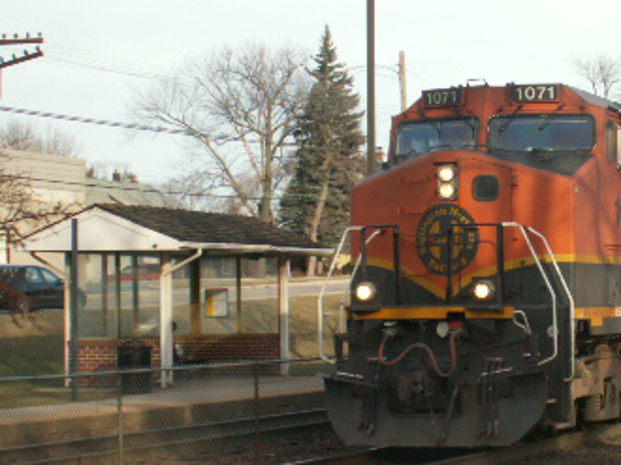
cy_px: 247
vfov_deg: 14.9
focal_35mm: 99
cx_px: 561
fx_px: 1775
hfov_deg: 19.5
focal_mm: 8.52
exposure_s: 1/320
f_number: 3.2
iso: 64
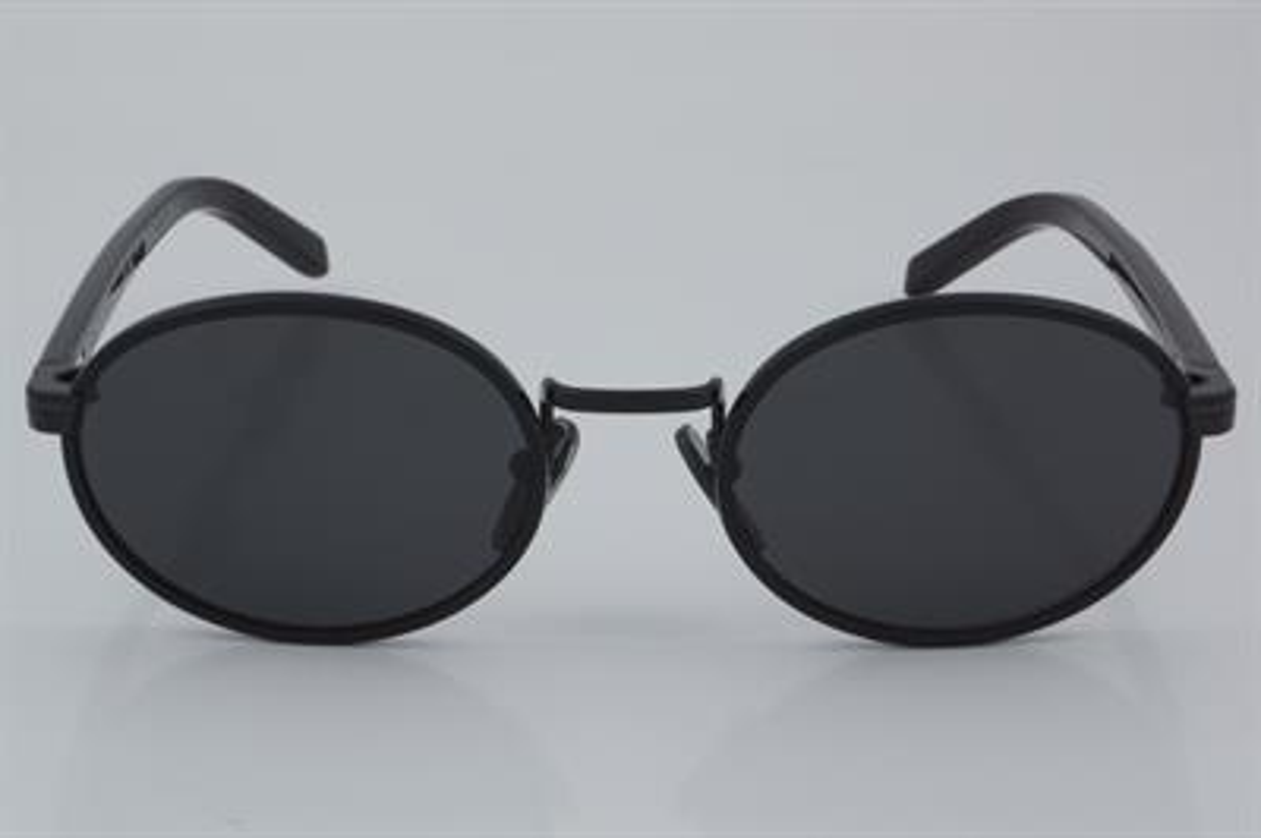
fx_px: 2887
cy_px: 419
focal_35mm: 82
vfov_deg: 16.5
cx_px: 630
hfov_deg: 24.6
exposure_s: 1/4
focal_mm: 55
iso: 100
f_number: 32
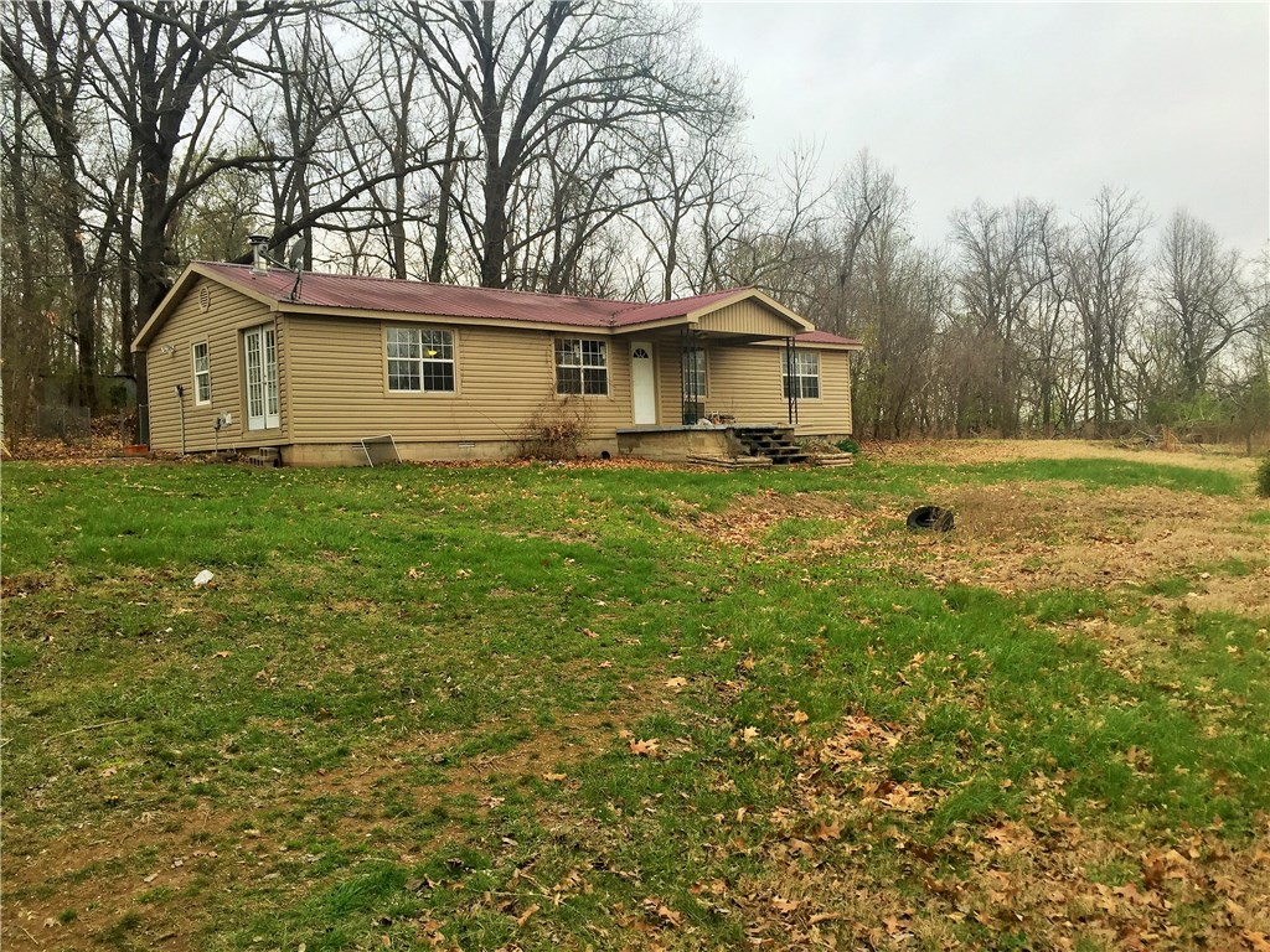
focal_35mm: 29
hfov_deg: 61.7
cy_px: 476
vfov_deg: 48.2
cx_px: 635
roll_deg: +3.1
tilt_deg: +0.0
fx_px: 1064
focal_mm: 4.15
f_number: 2.2
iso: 32
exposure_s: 1/124
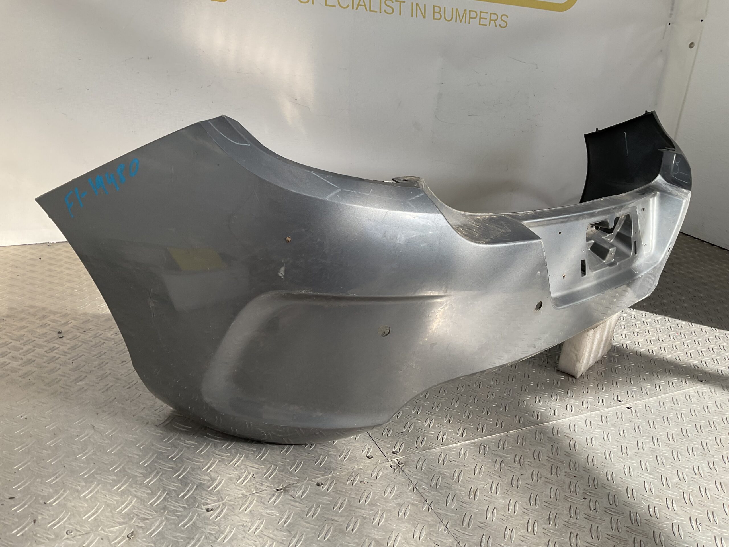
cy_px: 274
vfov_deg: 48.2
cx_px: 364
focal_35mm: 29
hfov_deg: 61.7
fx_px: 611
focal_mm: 3
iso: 16
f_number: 1.8
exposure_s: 1/524
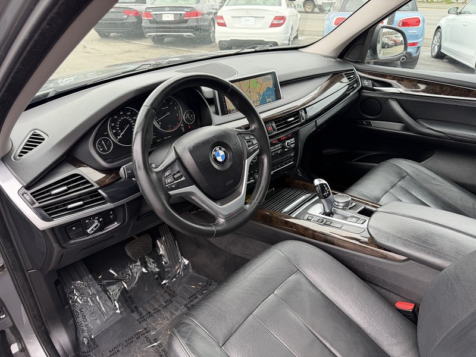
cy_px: 178
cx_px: 238
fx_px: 330
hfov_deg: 71.6
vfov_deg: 56.8
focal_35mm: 24
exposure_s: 1/181
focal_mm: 6.76
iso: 80
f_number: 1.78
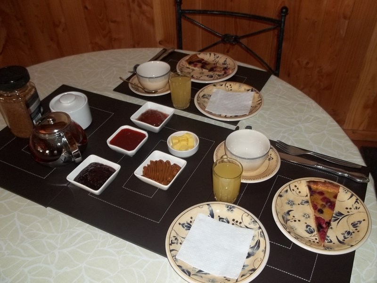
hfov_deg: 55.4
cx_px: 188
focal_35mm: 33
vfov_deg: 42.9
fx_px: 359
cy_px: 142
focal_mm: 5.9
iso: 160
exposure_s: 1/30
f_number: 3.3
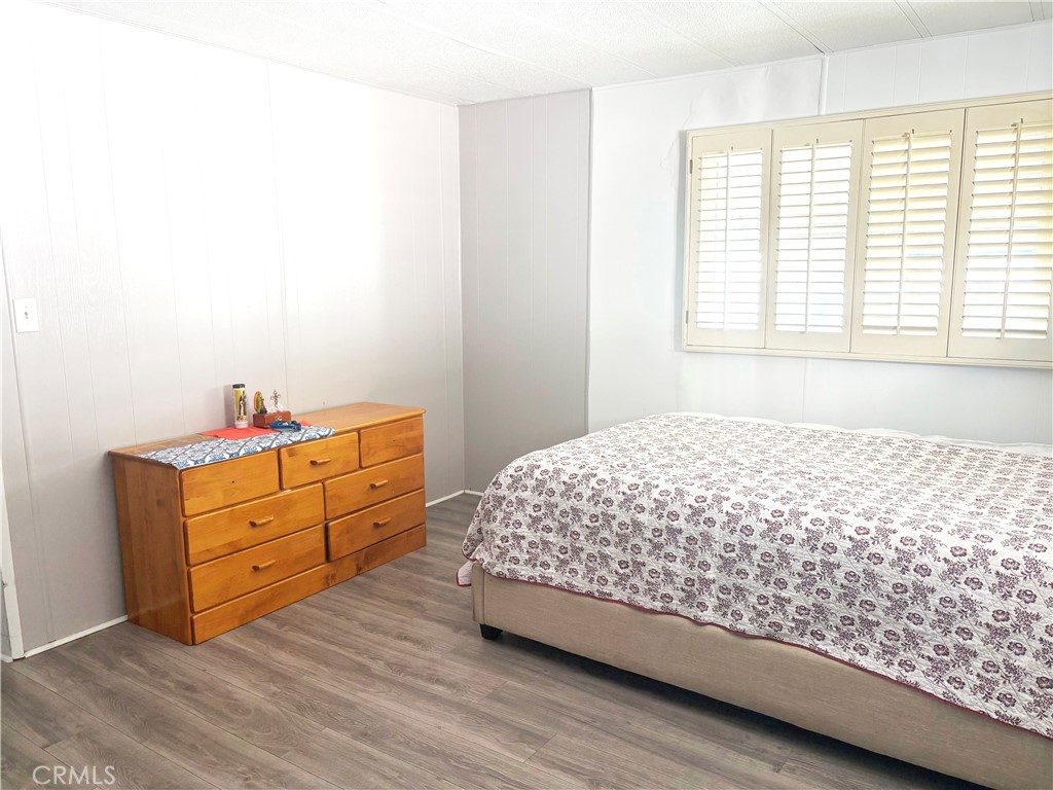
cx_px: 526
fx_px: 791
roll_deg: +1.1
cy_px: 395
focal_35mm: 26
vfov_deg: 53.1
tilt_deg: -10.6
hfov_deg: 67.3
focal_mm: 5.96
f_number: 1.6
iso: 125
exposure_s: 1/75
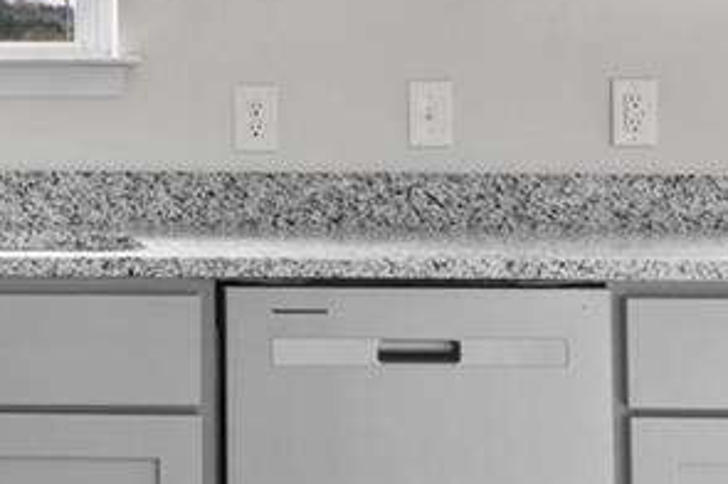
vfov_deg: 10.9
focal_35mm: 125
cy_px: 73
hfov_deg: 15.7
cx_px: -168
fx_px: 2525
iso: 400
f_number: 7.1
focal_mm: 36
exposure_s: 1/13
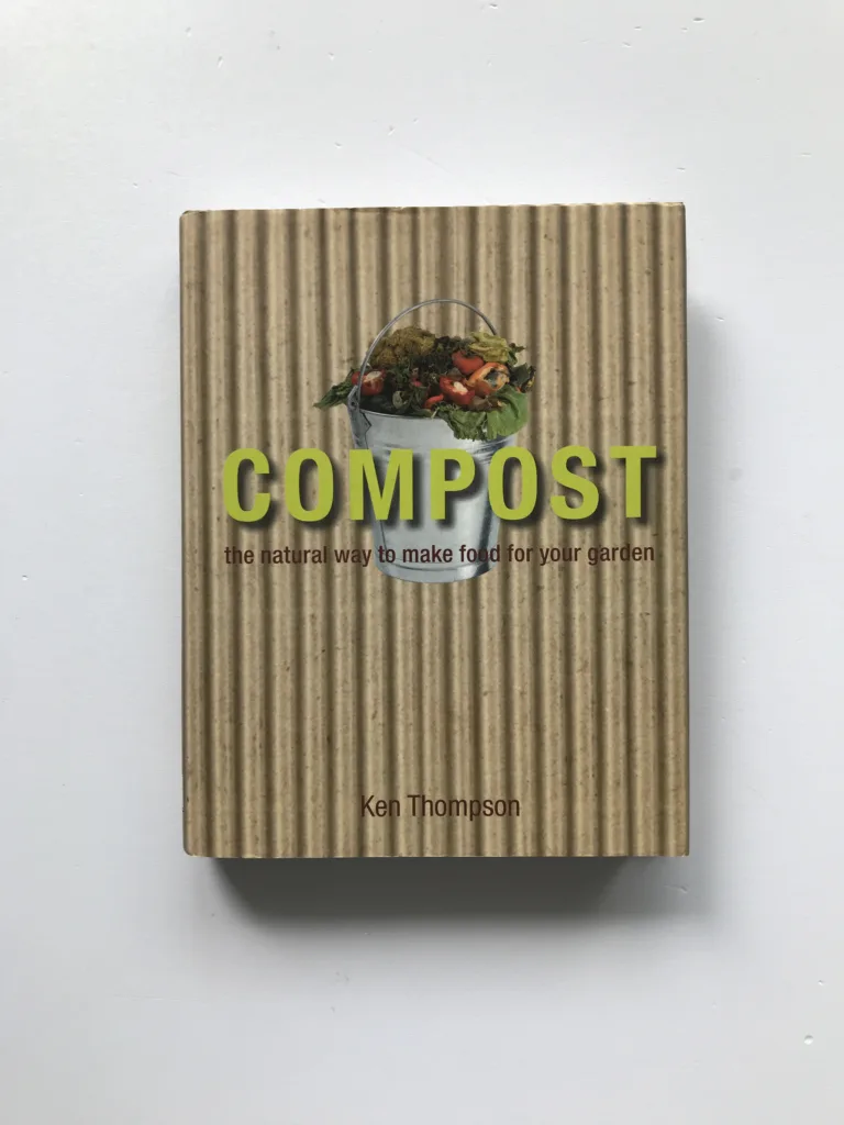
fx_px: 910
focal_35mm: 28
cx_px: 422
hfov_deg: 49.7
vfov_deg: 63.4
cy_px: 562
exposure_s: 1/100
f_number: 1.8
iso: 20
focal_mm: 3.99
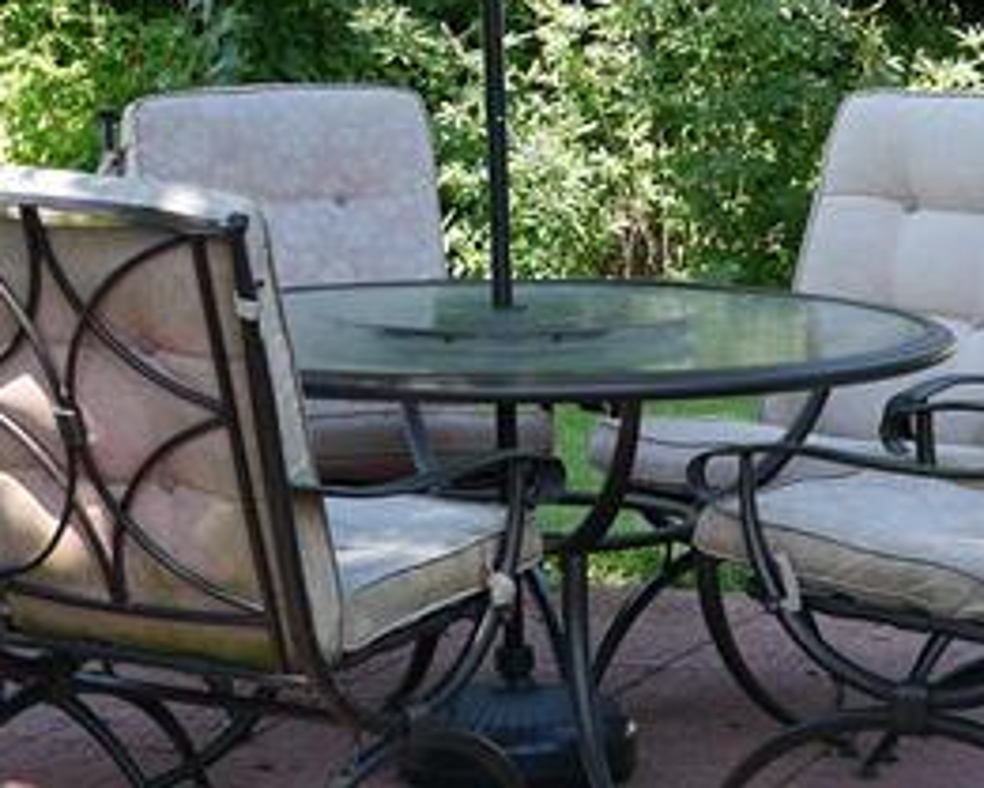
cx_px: 535
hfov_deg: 12.6
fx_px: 4457
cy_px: 249
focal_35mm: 153
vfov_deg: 10.1
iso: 200
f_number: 3.2
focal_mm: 20
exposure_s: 1/400
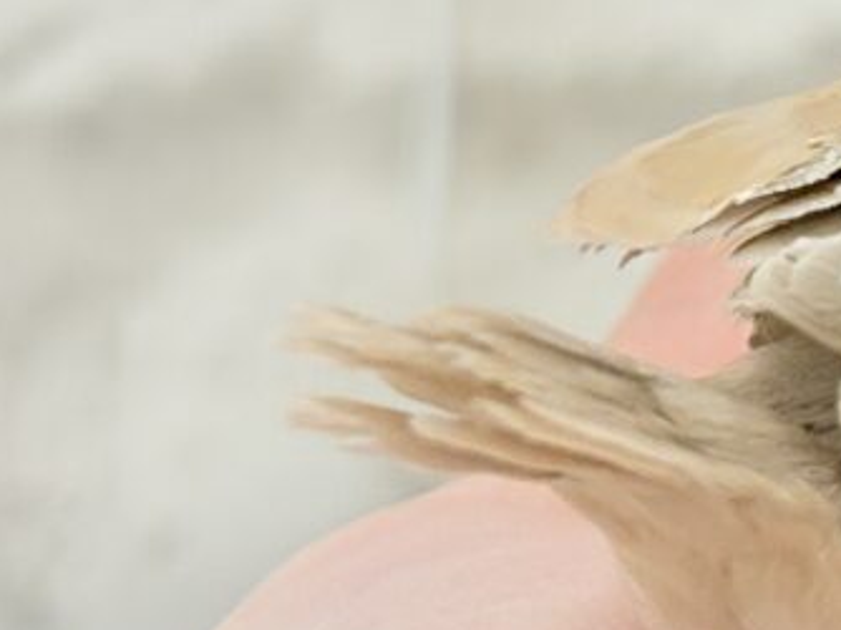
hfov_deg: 10.3
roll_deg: -1.6
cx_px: 1216
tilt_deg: -3.7
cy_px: -18
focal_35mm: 187
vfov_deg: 7.9
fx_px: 4540
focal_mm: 5.96
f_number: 1.6
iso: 80
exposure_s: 1/100
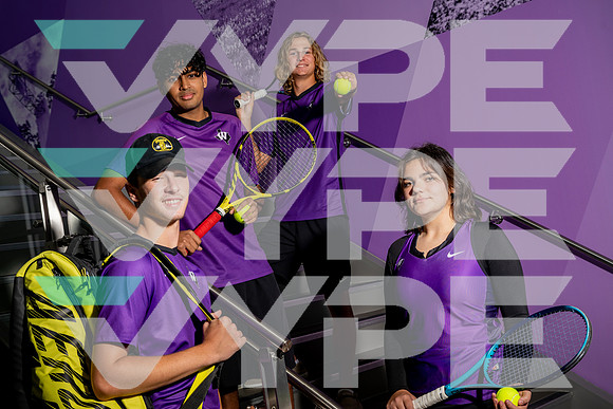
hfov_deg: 39.6
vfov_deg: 27.0
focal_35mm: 50
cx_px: 306
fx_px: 852
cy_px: 204
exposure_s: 1/250
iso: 125
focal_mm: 50
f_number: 6.3
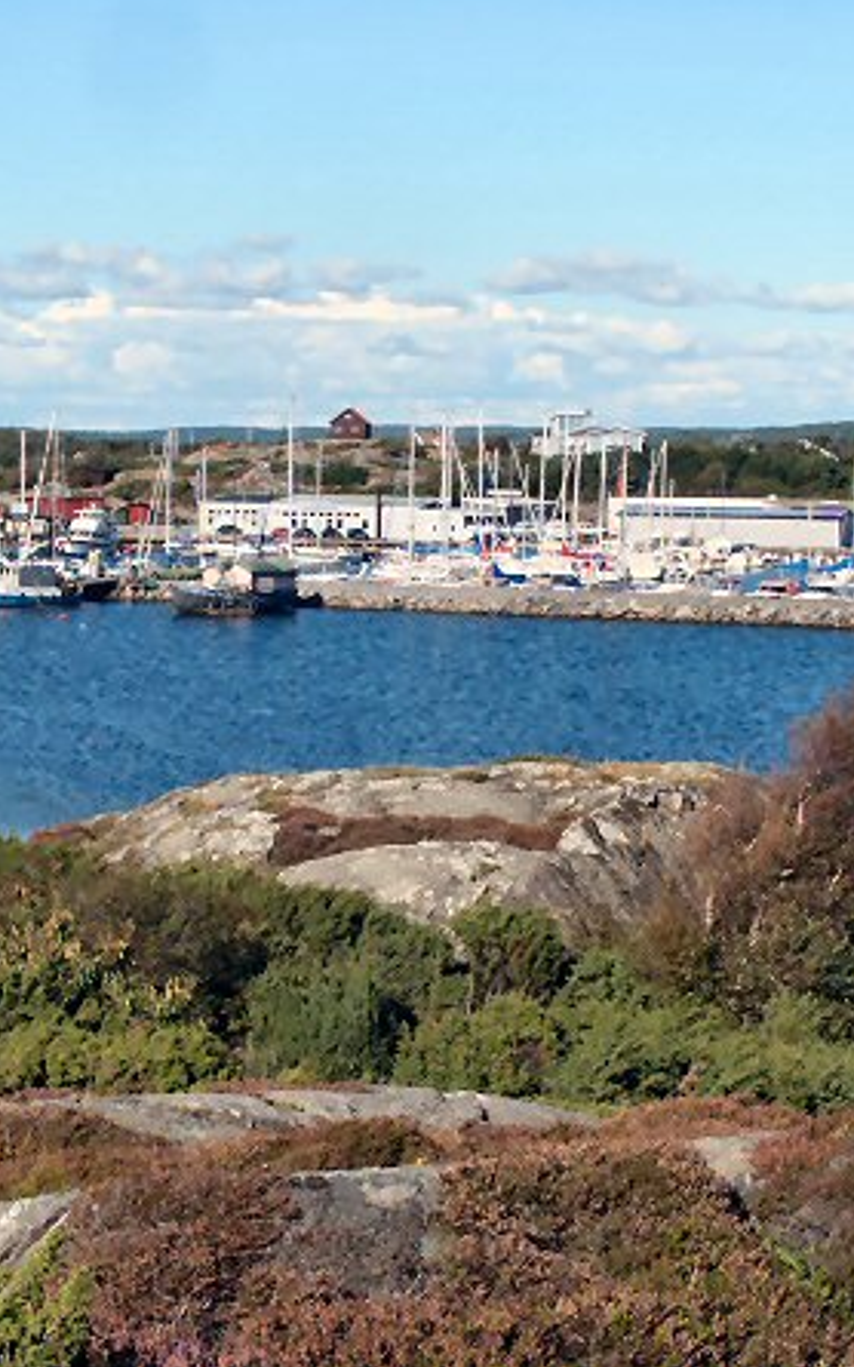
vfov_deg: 22.3
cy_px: 679
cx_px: 452
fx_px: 3464
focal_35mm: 93
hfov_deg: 14.1
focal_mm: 16.15
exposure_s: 1/500
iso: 100
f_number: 8
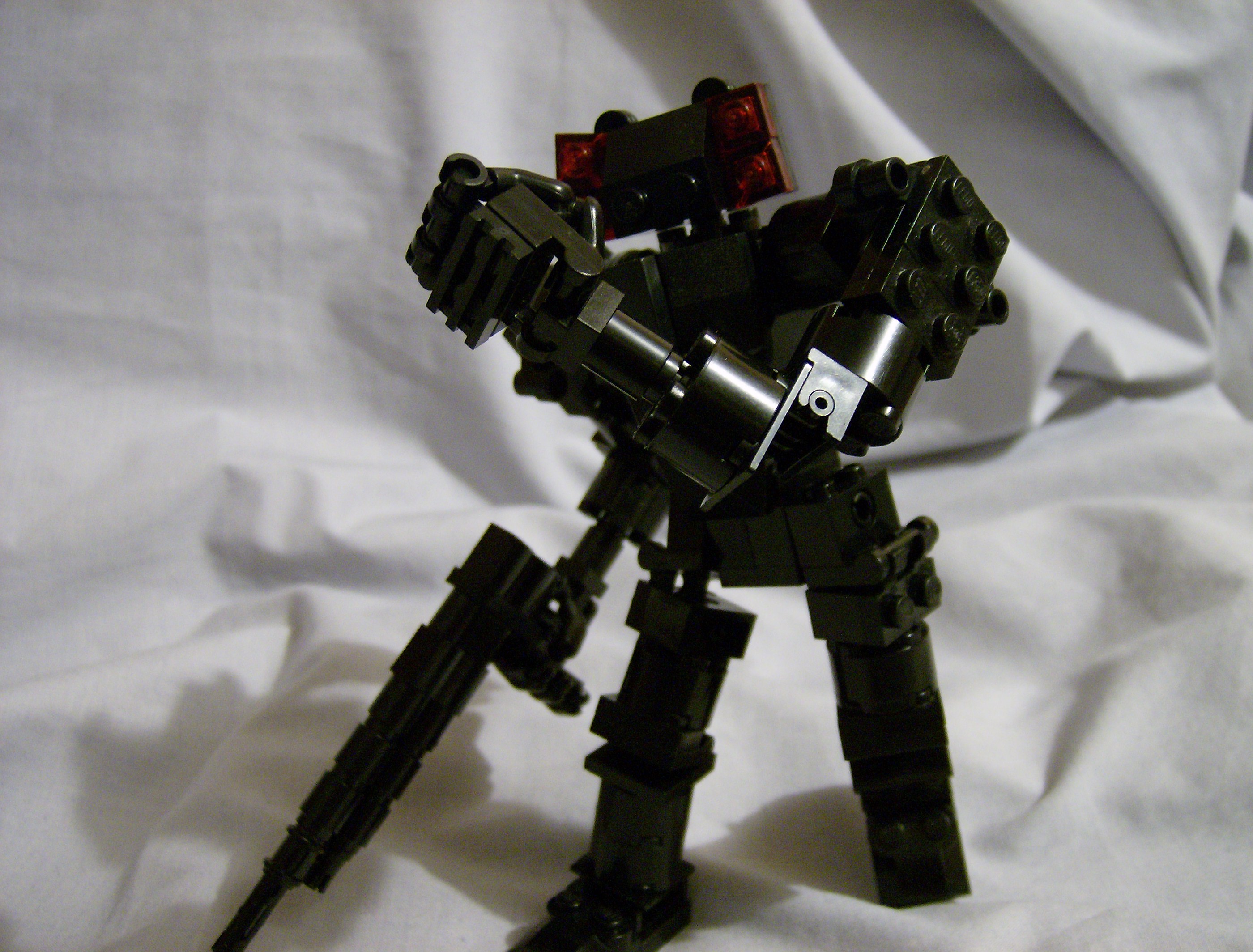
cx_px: 626
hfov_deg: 51.1
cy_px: 476
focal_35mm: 36
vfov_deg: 40.0
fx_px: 1309
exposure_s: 1/6.7
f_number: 2.8
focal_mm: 6
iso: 200
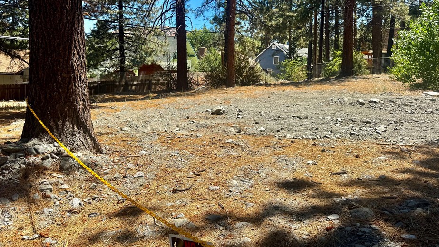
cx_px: 213
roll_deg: -2.9
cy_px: 79
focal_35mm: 29
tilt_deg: -2.4
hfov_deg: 66.1
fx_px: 338
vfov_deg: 39.6
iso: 80
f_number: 1.78
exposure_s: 1/2710
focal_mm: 6.76
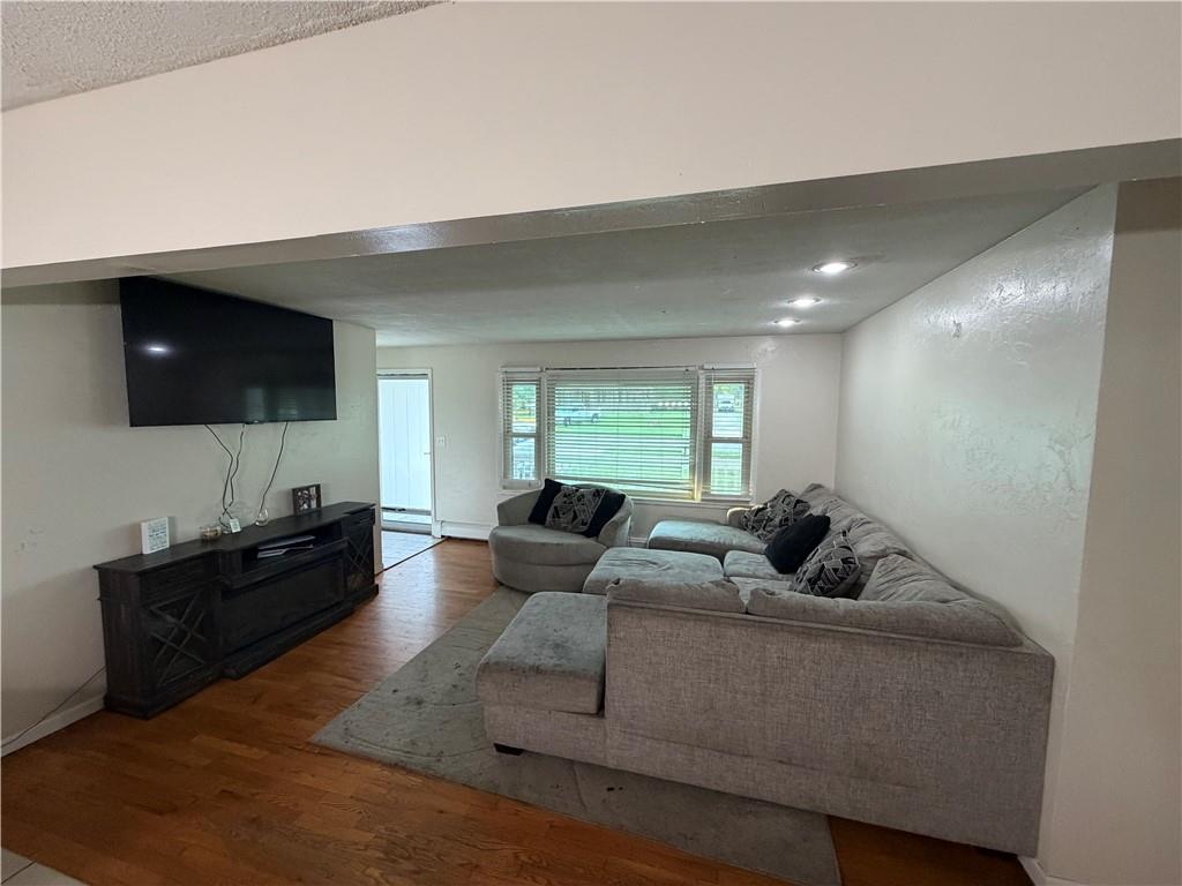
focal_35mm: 14
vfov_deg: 85.7
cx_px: 591
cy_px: 443
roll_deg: -0.8
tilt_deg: -3.5
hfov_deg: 102.1
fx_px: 478
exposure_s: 1/60
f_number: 2.2
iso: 500
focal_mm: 2.22
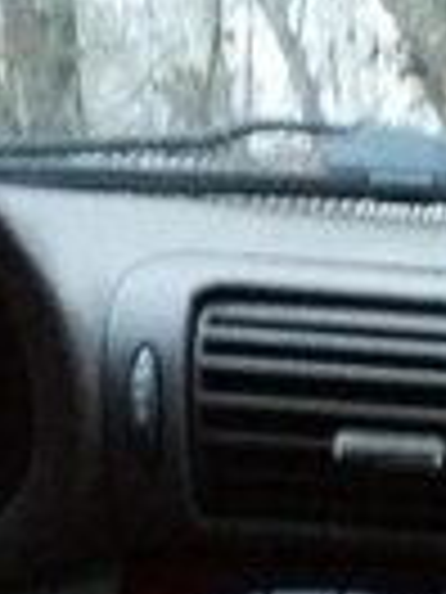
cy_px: 1026
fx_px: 1804
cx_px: 685
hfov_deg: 13.2
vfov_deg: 16.2
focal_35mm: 105
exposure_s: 1/17
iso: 1250
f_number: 1.9
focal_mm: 3.7
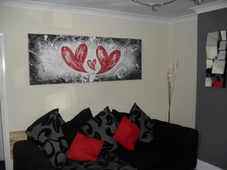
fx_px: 229
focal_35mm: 35
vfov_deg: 40.7
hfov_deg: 52.6
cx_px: 114
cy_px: 85
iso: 200
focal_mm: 6.3
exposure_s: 1/45
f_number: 3.2
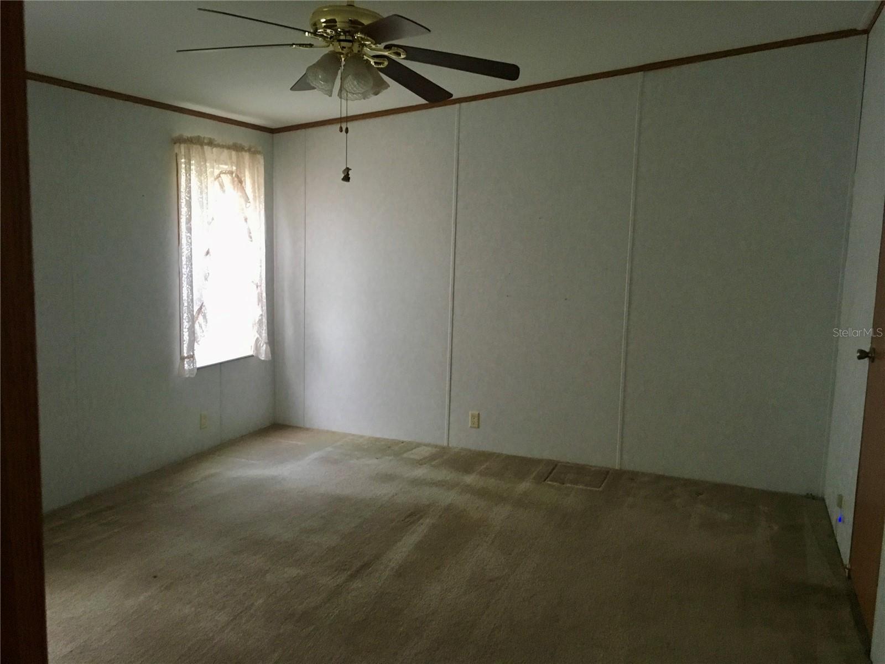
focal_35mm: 29
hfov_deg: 61.7
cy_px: 332
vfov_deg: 48.2
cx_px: 442
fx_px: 741
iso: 200
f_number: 2.2
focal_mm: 4.15
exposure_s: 1/17
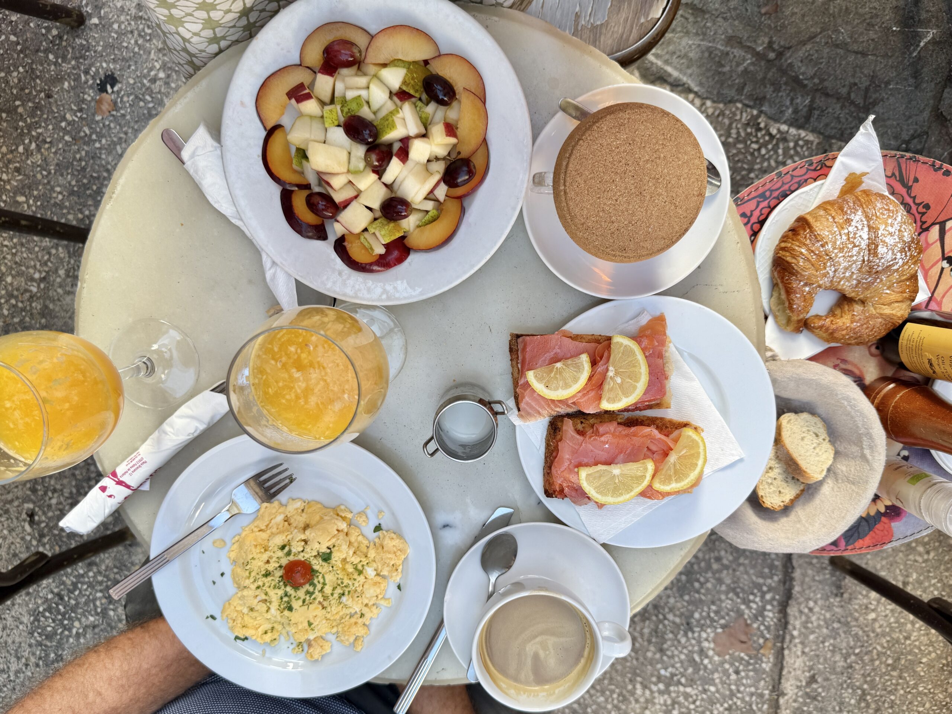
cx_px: 476
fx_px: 660
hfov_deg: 71.6
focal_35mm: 24
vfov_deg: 56.8
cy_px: 357
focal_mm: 6.76
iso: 80
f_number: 1.78
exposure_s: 1/459
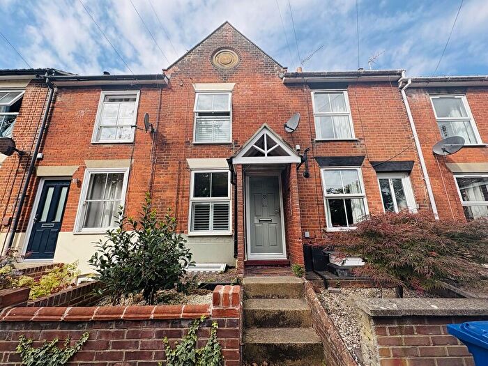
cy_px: 183
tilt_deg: +15.3
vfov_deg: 85.7
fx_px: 197
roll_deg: +1.3
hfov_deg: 102.1
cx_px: 244
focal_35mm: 14
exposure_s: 1/565
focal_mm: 2.22
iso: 40
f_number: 2.2
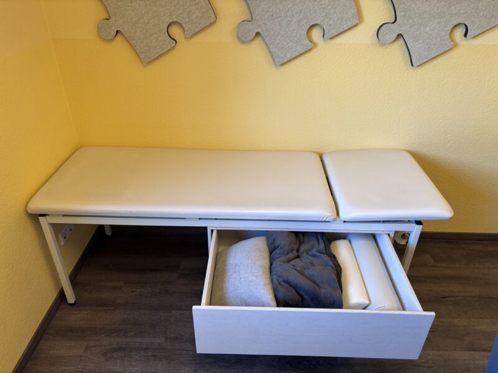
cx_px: 249
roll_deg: -0.6
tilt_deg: -31.9
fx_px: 374
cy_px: 186
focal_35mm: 26
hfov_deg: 67.3
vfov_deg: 53.1
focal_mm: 5.96
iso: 100
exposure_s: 1/100
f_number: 1.6
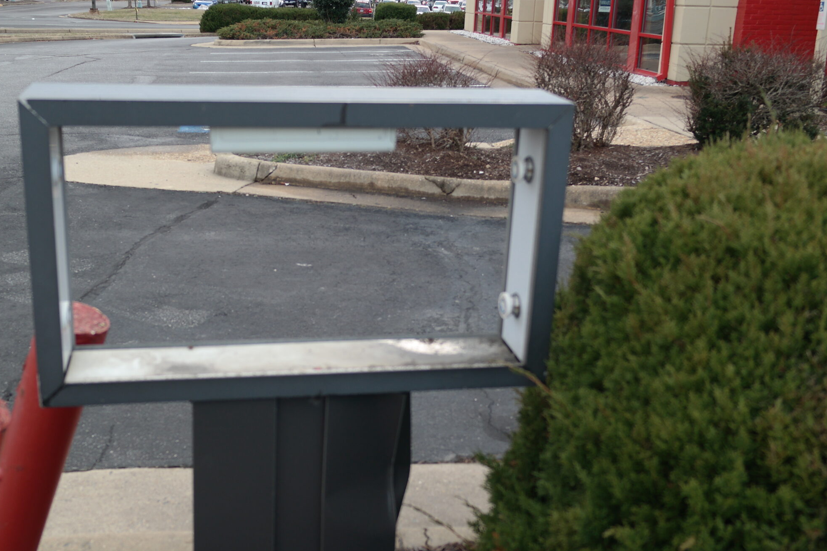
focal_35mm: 39
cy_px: 244
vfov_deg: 34.2
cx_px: 347
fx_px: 896
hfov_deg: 49.3
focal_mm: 20
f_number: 3.5
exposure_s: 1/80
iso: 100
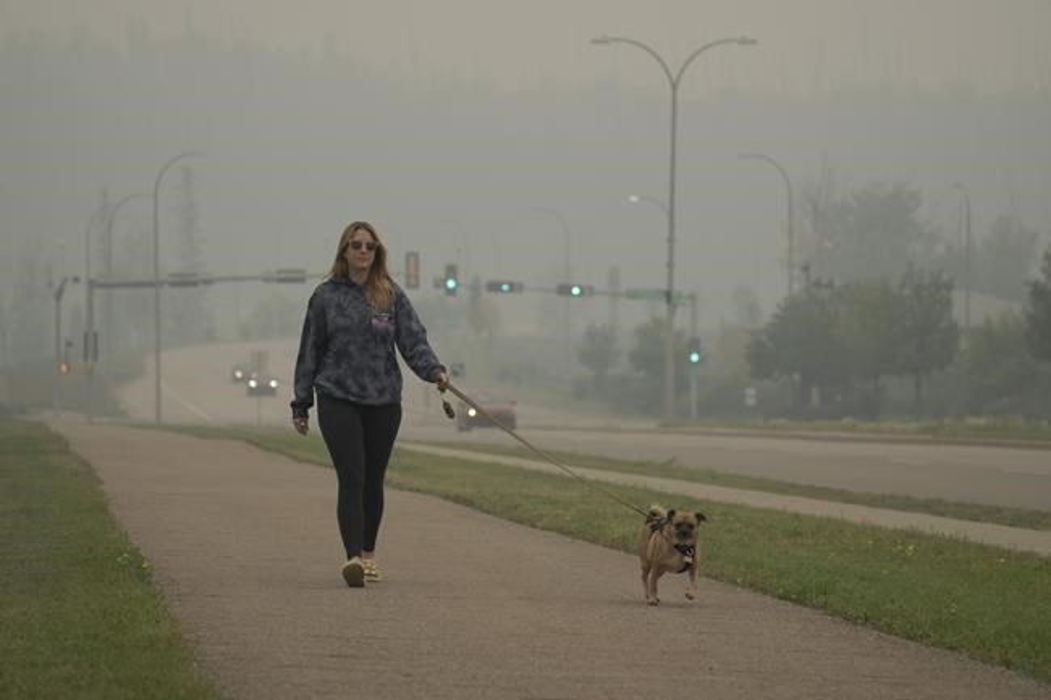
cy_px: 350
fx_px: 4845
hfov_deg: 12.4
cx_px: 526
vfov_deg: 8.3
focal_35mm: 166
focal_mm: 166
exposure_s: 1/1250
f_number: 5.6
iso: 800
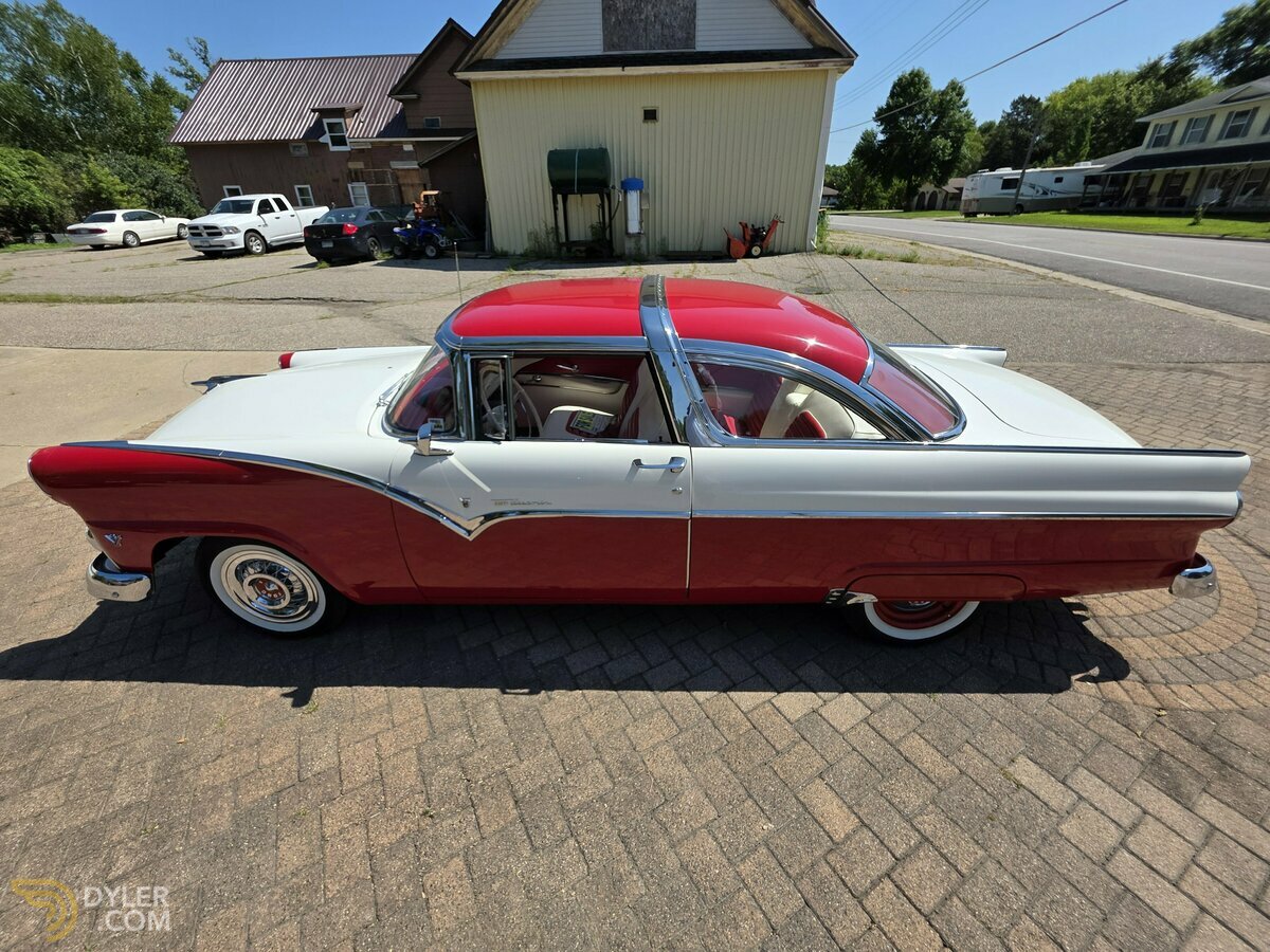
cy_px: 476
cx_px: 635
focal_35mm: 13
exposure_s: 1/2544
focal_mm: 2.2
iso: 40
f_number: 1.9
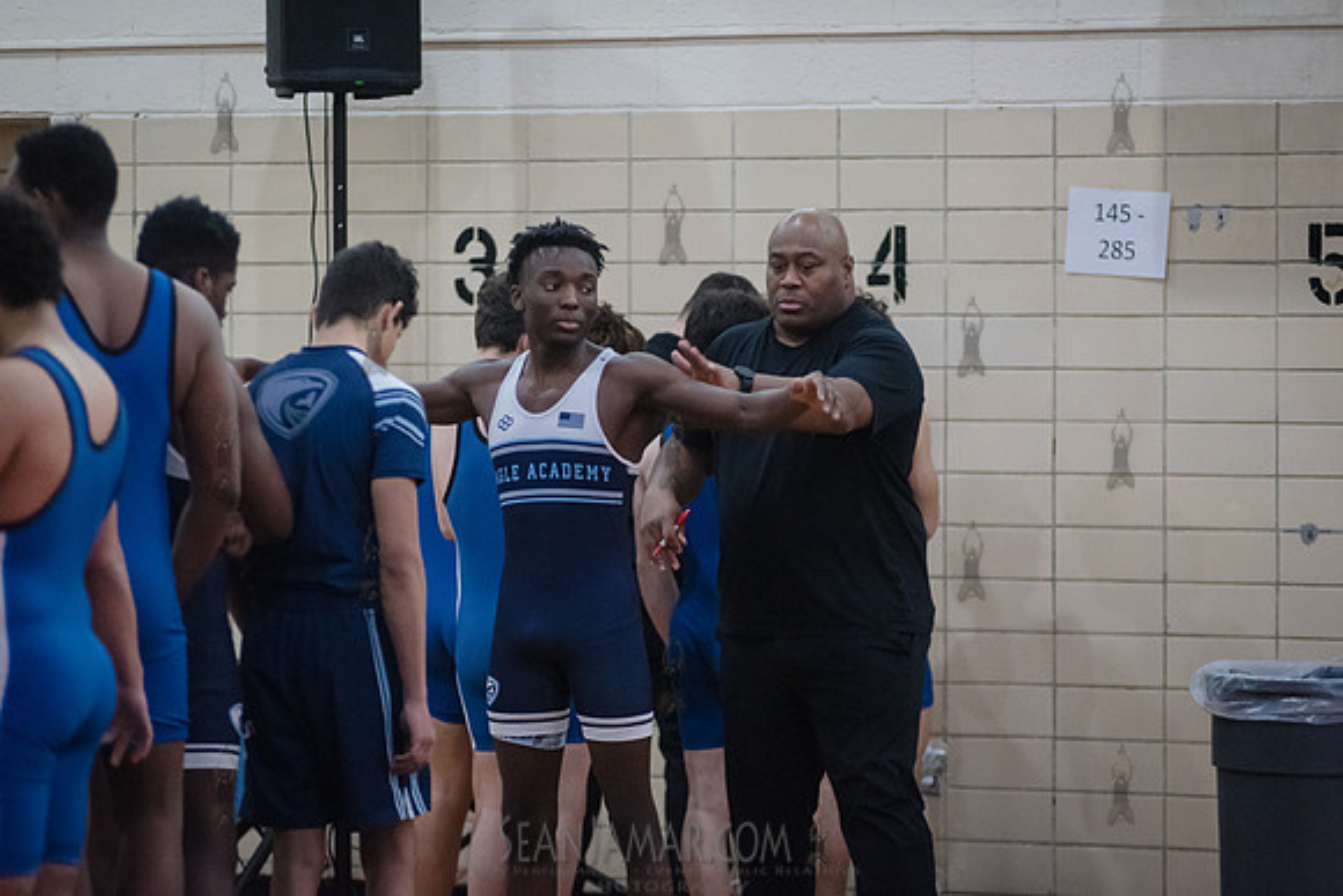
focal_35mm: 170
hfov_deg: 12.1
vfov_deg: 8.1
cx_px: 672
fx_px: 6343
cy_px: 448
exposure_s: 1/320
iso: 6400
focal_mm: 170
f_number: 3.2
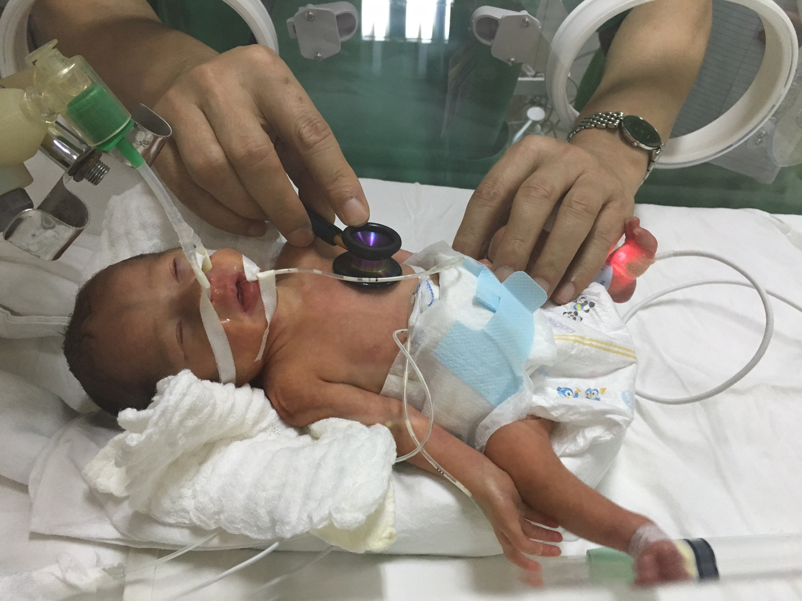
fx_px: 672
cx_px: 401
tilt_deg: -43.6
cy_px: 300
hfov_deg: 61.7
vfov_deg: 48.2
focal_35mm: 29
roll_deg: -4.7
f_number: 2.2
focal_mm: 4.15
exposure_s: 1/33
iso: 160
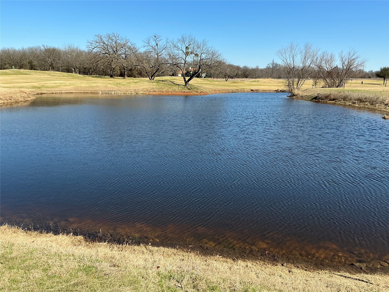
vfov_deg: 49.7
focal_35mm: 28
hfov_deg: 63.4
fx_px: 315
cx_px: 194
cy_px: 146
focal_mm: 3
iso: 25
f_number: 1.8
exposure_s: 1/1626
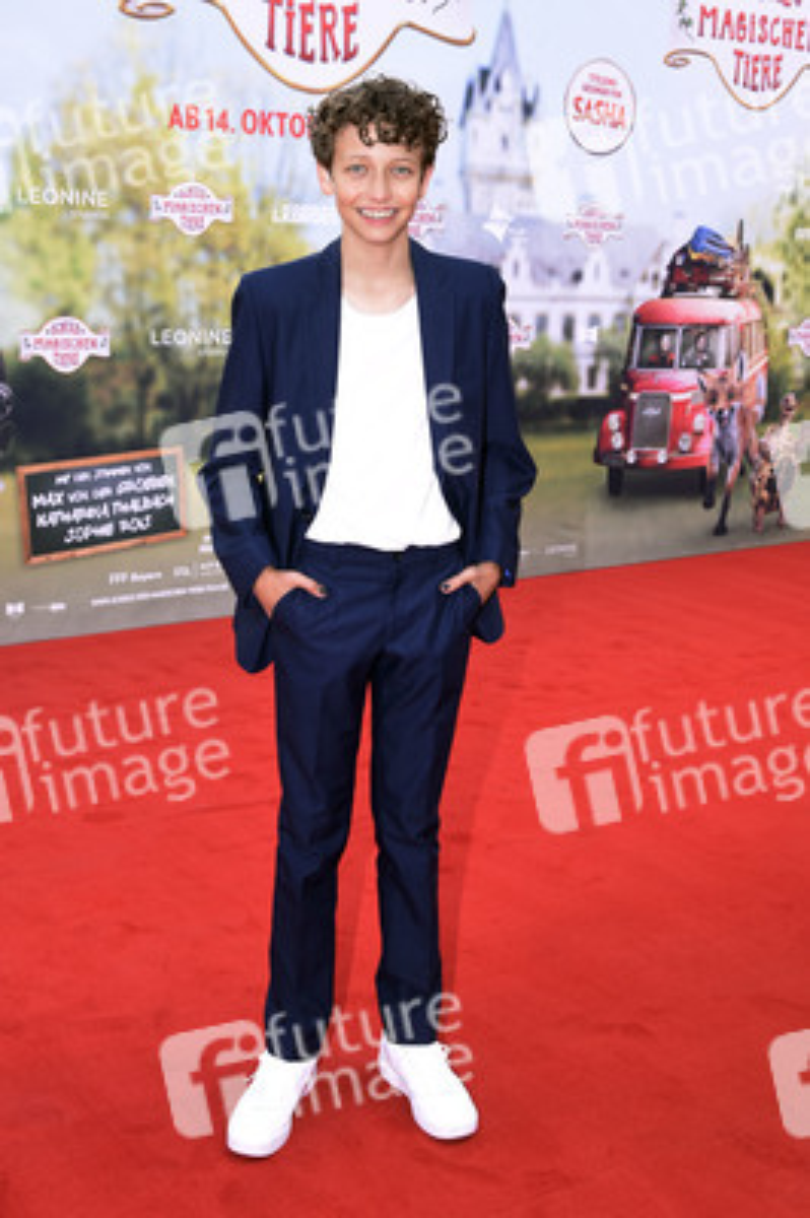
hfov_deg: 35.0
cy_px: 609
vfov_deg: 50.7
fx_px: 1285
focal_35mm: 38
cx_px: 405
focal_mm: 38
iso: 500
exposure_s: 1/160
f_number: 7.1
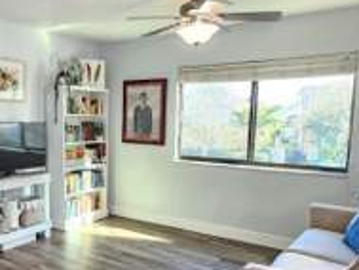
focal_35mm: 33
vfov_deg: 42.8
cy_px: 164
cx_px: 61
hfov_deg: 51.1
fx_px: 342
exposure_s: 1/60
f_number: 2.2
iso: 160
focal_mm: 2.2
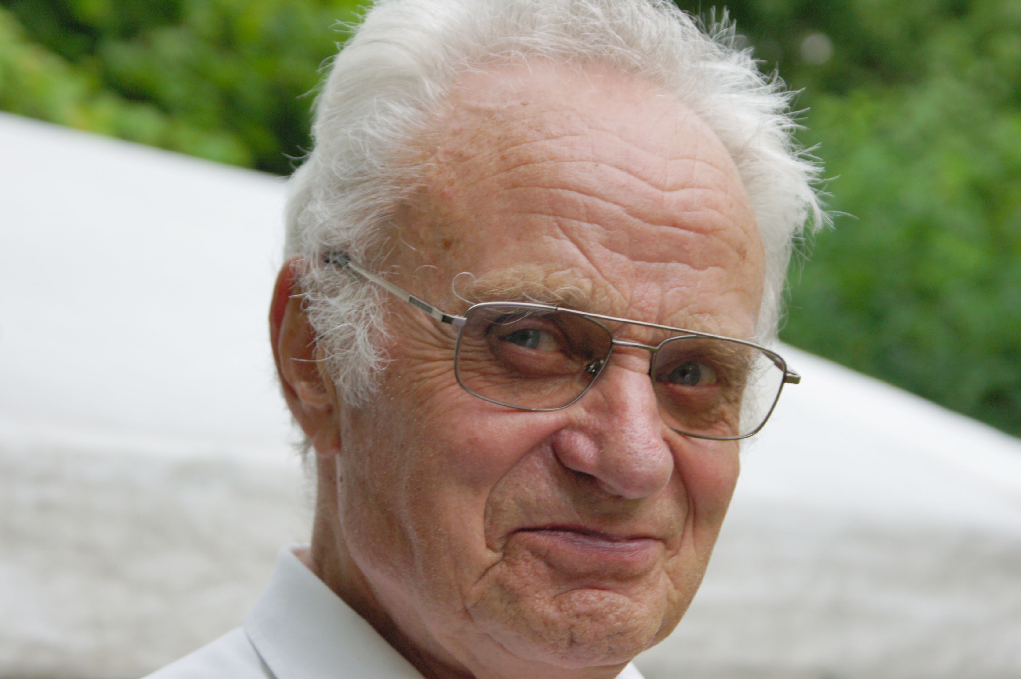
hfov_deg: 19.5
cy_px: 340
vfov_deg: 13.0
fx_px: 2975
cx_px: 510
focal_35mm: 105
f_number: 5.6
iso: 200
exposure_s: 1/125
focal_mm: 70
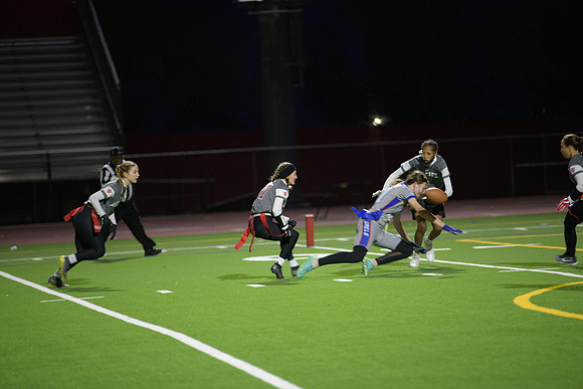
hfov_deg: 10.8
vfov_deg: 7.2
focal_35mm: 190
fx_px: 3078
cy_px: 194
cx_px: 292
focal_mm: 190
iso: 1250
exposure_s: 1/200
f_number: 2.8
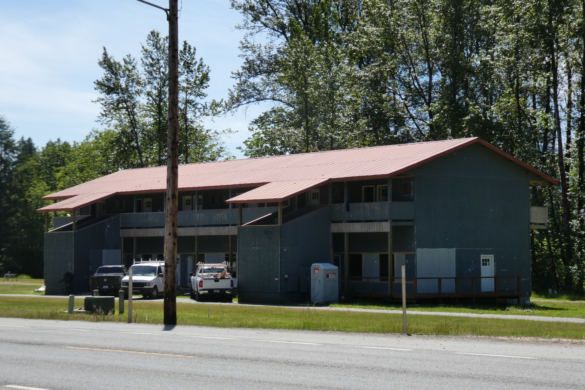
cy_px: 192
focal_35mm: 83
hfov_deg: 24.5
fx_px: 1349
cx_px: 291
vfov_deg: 16.5
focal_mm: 14.1
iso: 80
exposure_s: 1/400
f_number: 4.7
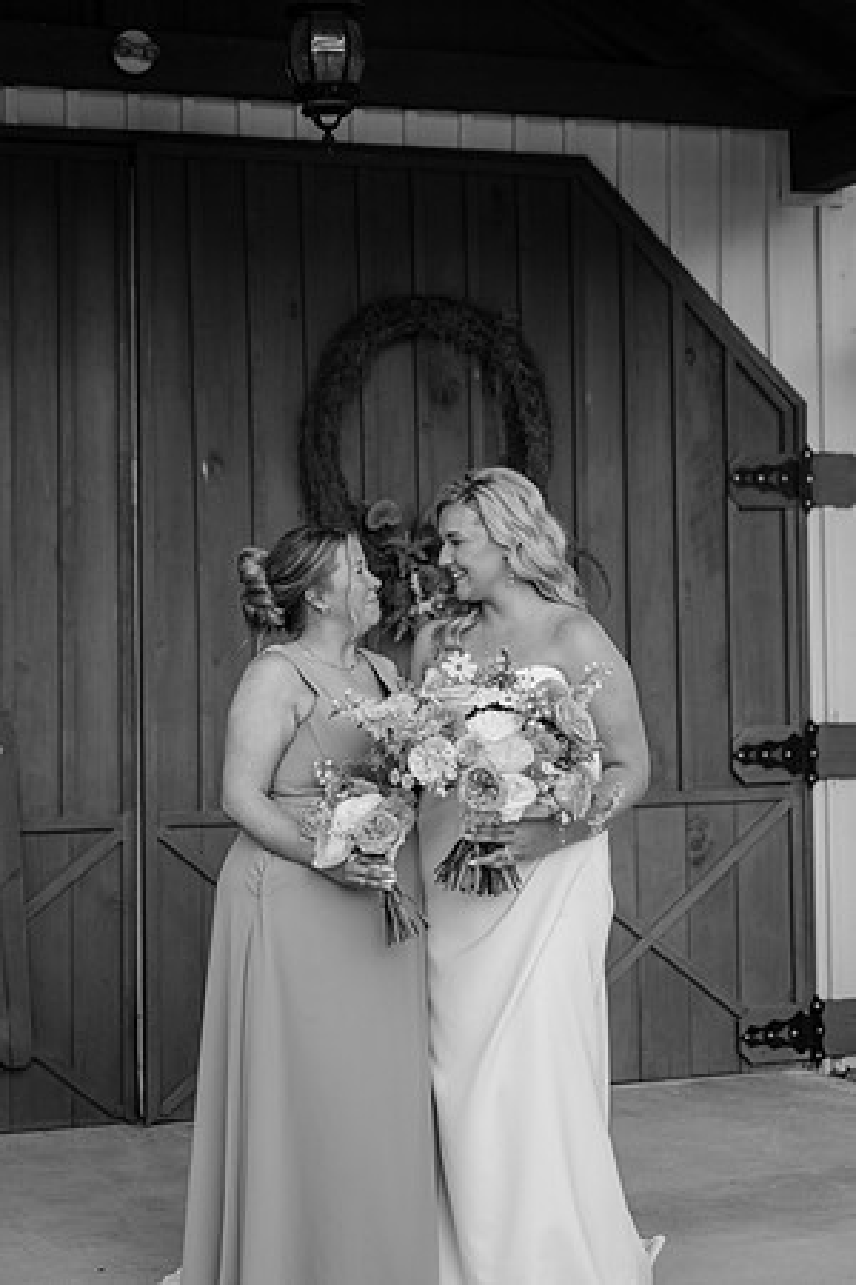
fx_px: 2675
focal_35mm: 75
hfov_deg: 18.2
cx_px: 428
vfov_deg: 27.0
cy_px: 642
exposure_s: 1/5000
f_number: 1.8
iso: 1000
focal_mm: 50
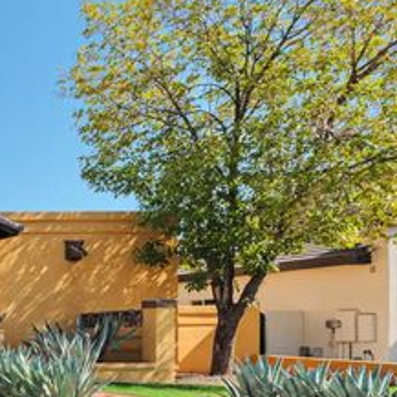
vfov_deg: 29.6
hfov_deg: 19.0
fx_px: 727
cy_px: 336
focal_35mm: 56
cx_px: -392
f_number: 8
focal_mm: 14
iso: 100
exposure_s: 1/320
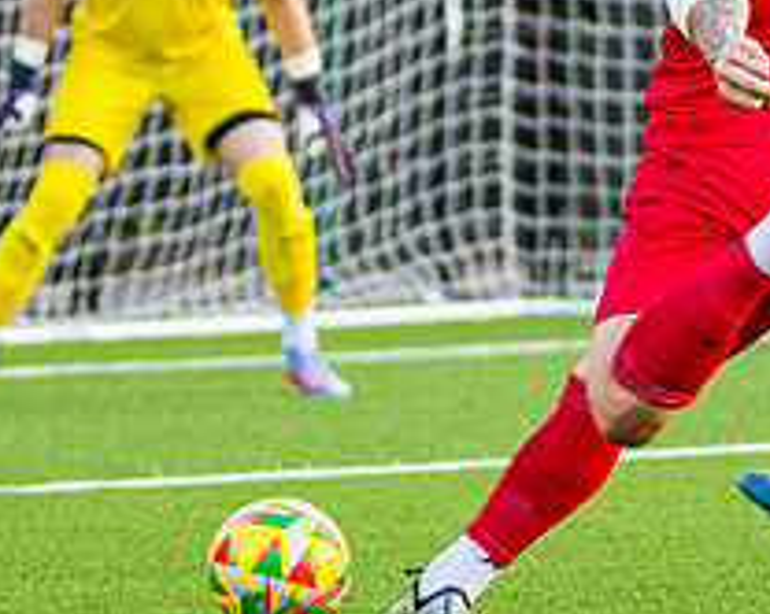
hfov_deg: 2.9
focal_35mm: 678
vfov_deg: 2.3
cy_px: 49
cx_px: 652
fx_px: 15436
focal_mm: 135
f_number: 2.8
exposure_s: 1/1000
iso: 1250
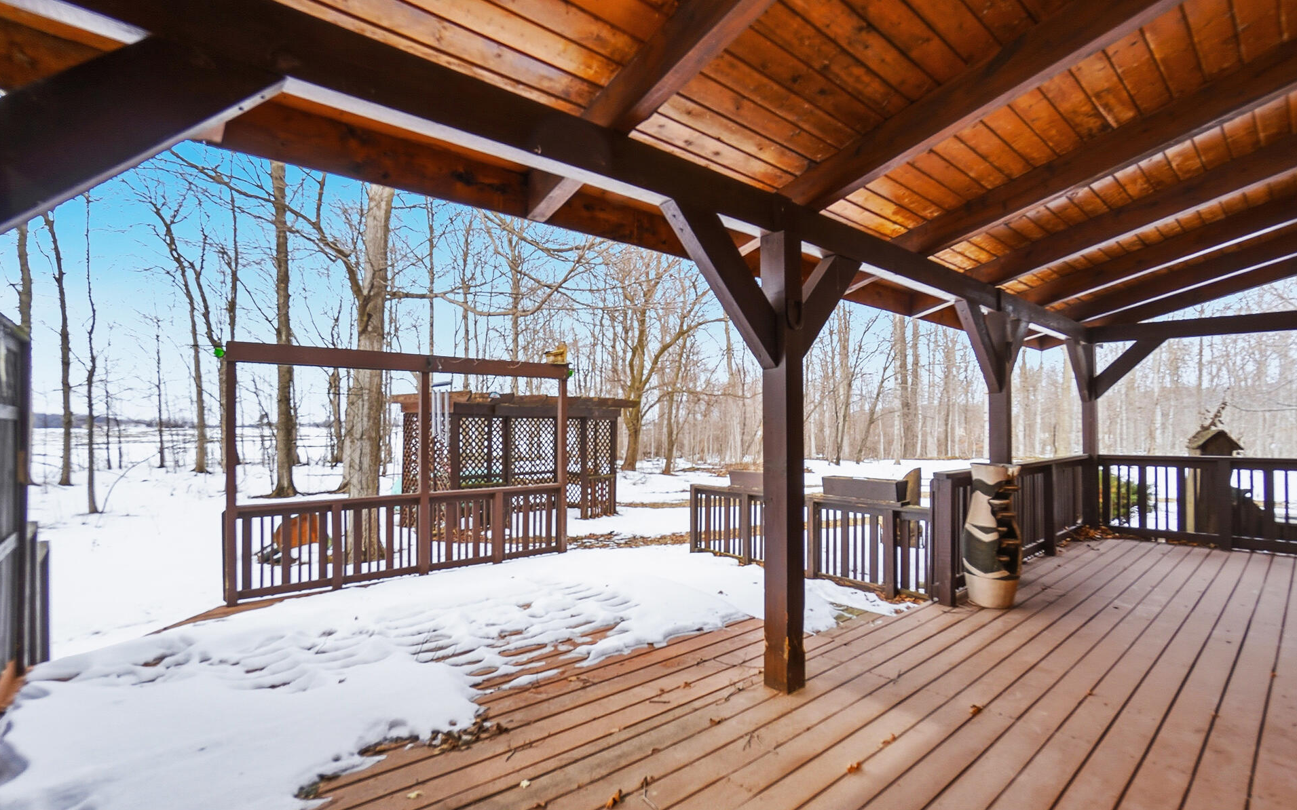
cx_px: 666
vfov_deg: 71.1
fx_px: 566
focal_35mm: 16
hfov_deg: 97.8
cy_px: 436
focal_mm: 10
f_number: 5.6
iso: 125
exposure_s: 1/4000
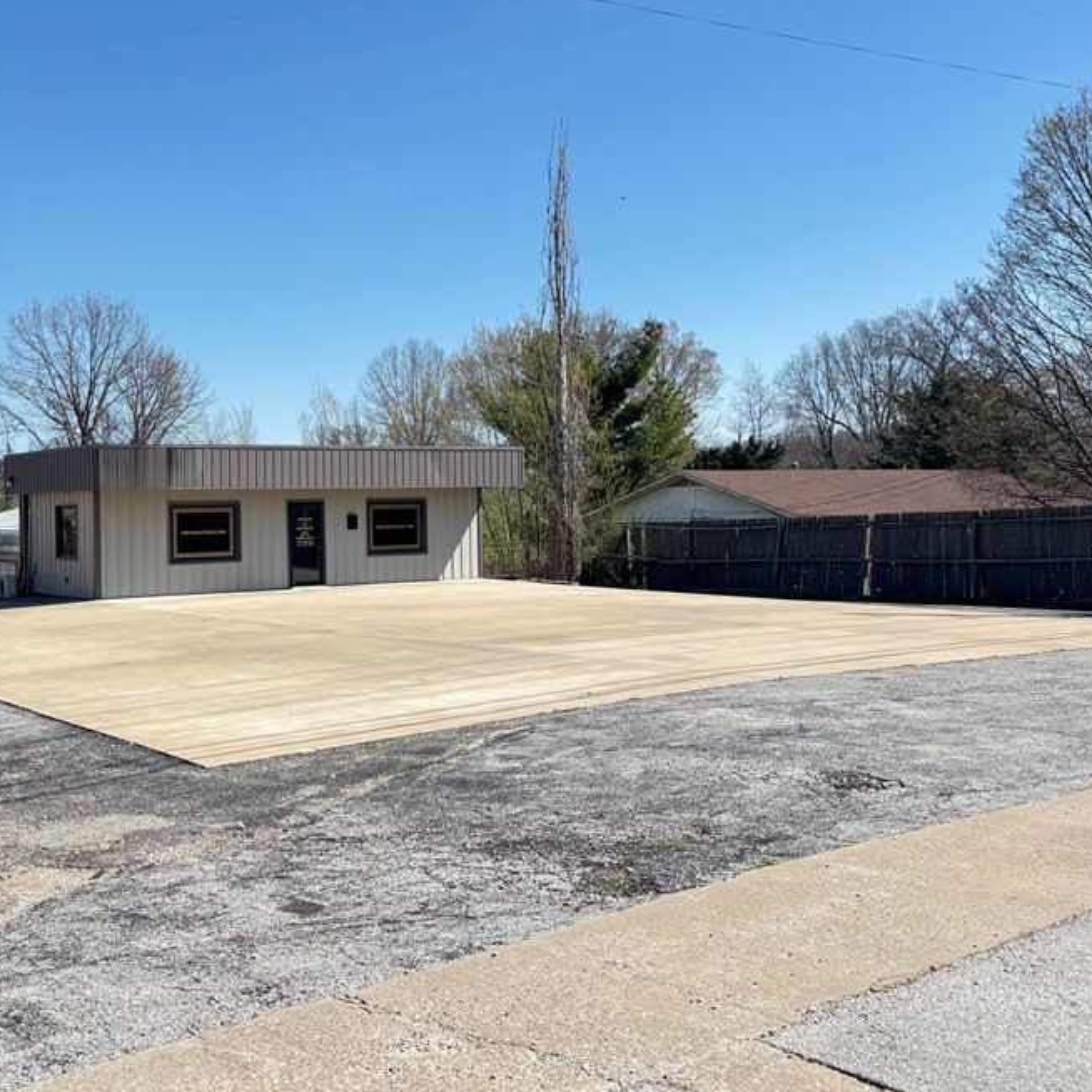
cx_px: 282
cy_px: 478
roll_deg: +1.0
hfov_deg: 44.6
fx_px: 1285
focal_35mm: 36
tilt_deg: +0.1
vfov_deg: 45.9
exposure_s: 1/1381
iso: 50
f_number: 1.6
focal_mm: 5.96
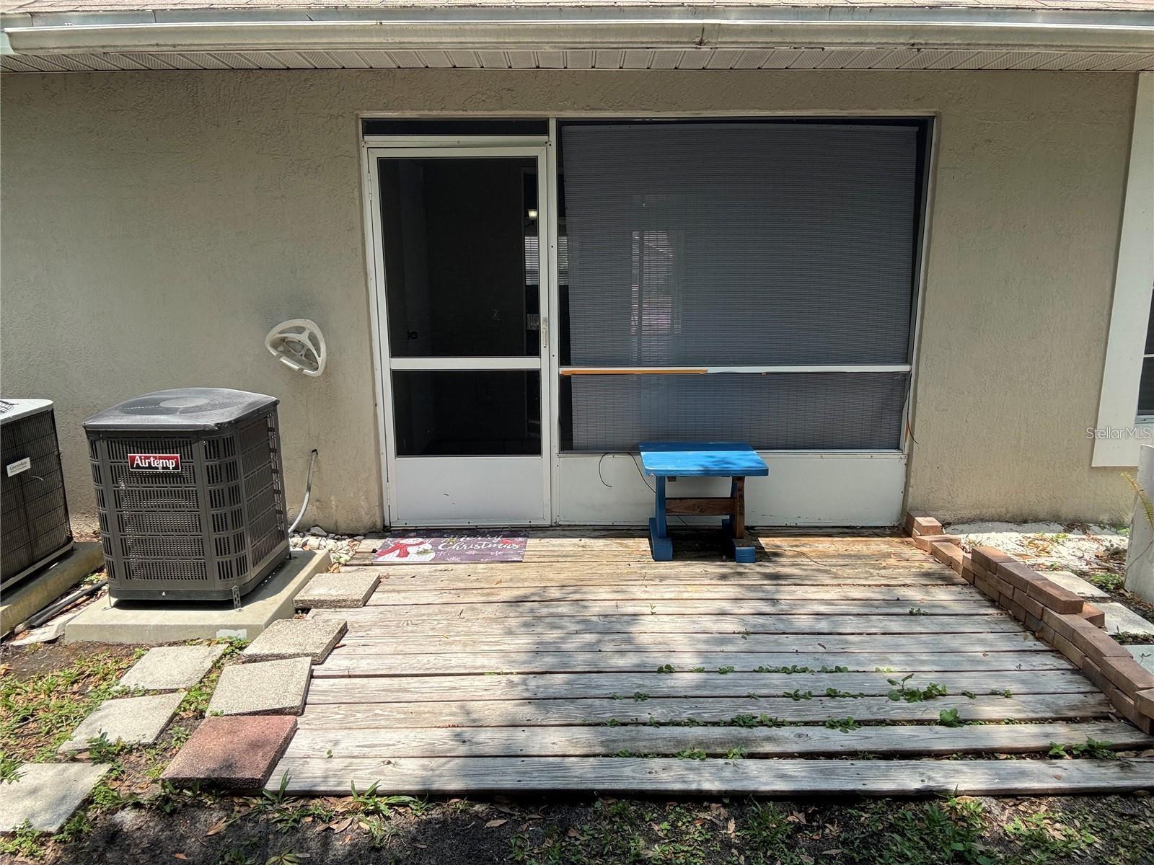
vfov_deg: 58.9
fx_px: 767
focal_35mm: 23
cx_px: 577
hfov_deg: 73.9
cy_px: 432
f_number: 1.9
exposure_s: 1/621
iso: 25
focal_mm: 2.69
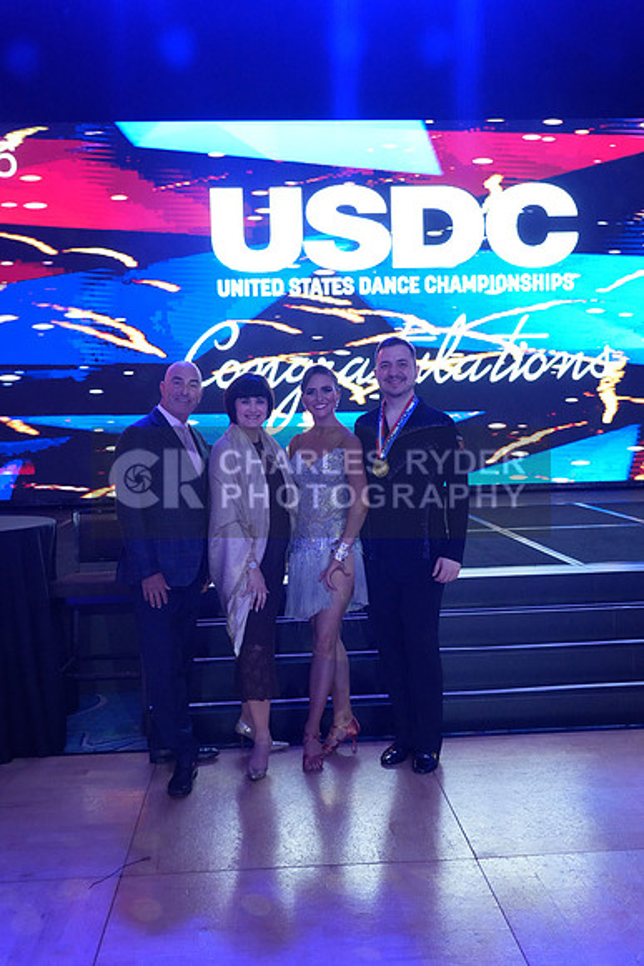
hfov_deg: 40.0
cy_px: 483
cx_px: 322
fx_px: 885
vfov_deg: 57.2
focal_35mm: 33
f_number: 4
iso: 5000
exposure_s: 1/640
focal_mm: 33
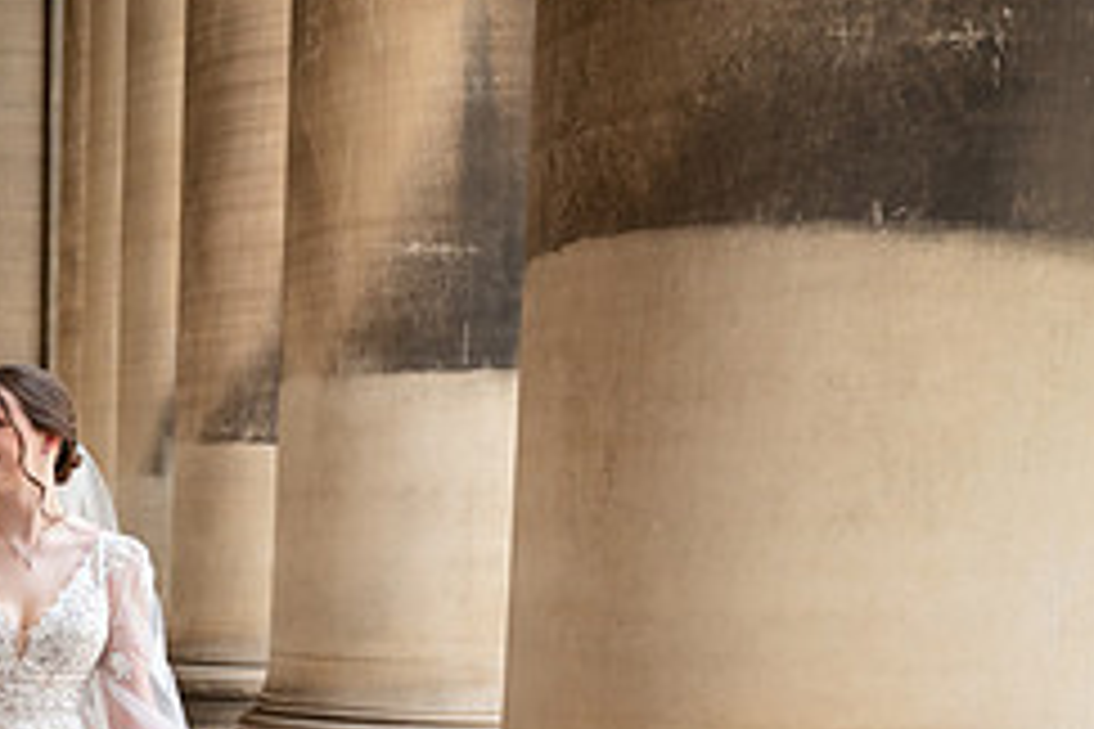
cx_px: -167
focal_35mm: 68
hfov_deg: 26.8
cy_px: 767
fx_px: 2066
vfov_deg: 19.3
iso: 640
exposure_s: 1/1250
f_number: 2.8
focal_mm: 28
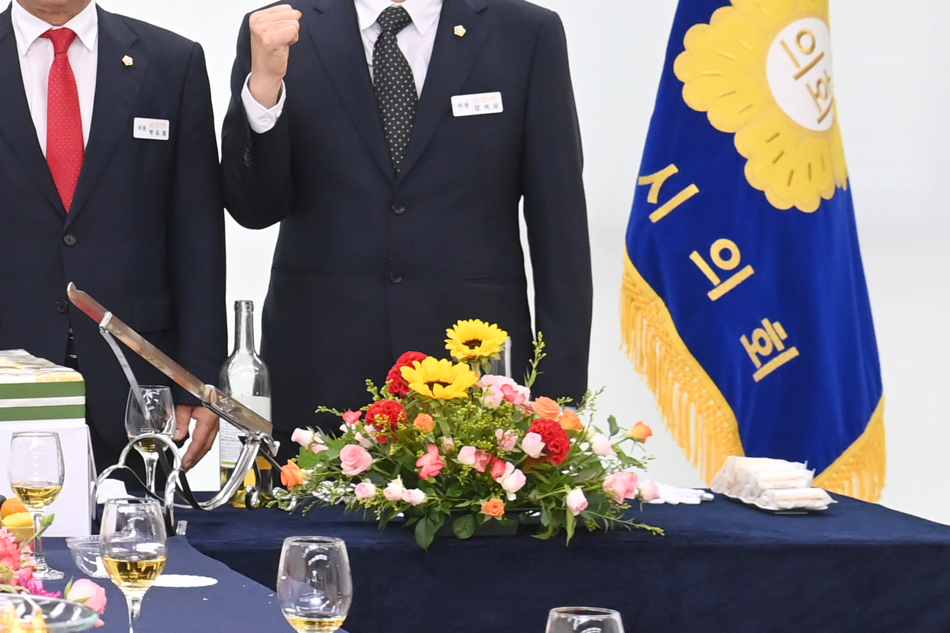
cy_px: 101
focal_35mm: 153
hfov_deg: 12.7
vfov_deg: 8.9
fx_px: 4037
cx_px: -470
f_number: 6.3
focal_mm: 50
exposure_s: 1/200
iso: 3200
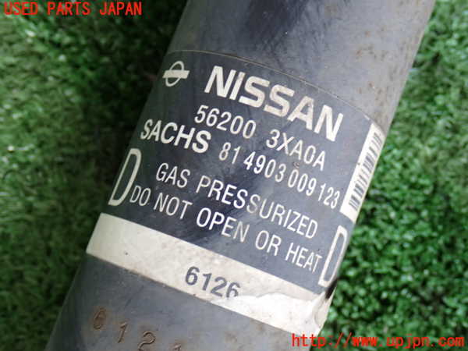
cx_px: 234
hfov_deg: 33.2
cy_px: 176
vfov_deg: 25.2
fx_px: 784
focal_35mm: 58
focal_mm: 10.35
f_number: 3.5
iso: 200
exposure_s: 1/60
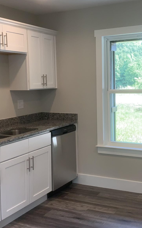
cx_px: 88
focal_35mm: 49
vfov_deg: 41.0
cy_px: 104
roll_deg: +1.5
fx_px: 303
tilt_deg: -3.5
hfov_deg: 26.3
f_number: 1.8
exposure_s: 1/120
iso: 80
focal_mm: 4.25
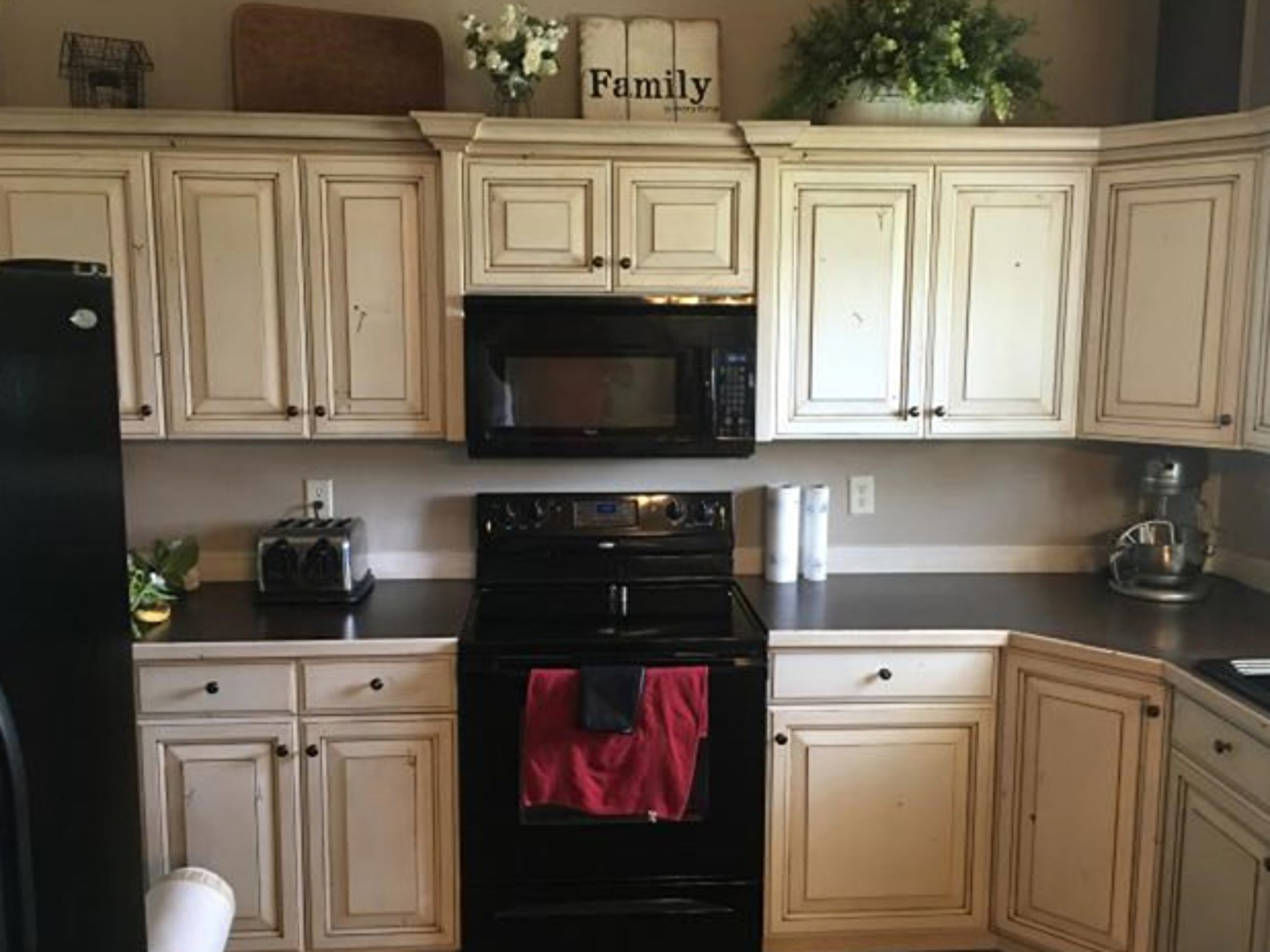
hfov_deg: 60.0
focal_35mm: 30
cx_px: 646
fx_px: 1100
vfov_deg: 46.8
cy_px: 480
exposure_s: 1/15
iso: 64
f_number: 2.2
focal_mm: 4.15
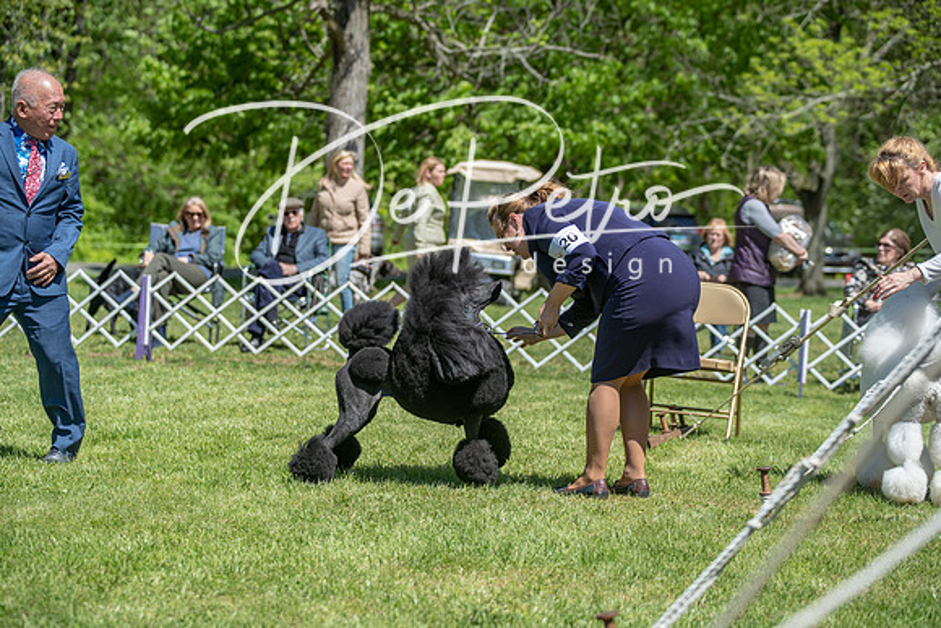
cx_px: 470
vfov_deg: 15.2
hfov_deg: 22.6
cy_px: 314
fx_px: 2353
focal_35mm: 90
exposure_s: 1/1000
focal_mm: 90
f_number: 4
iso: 160
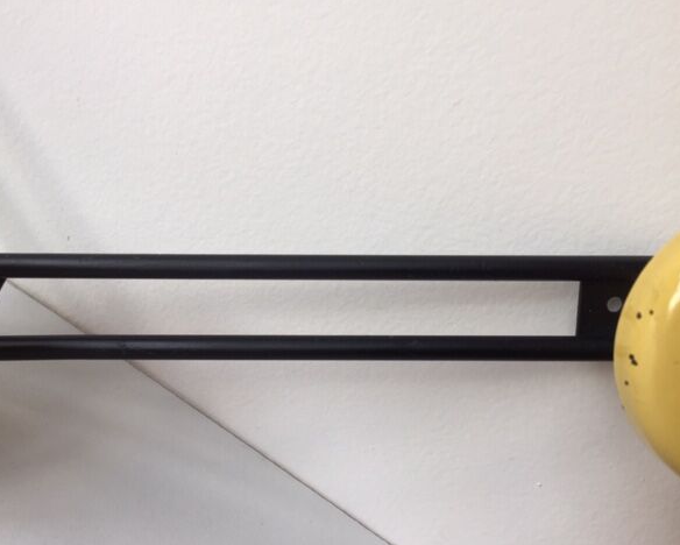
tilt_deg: -26.4
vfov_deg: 47.2
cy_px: 276
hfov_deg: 57.1
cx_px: 310
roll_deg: -38.4
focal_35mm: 31
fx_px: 624
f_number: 2.2
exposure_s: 1/100
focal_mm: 4.15
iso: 32
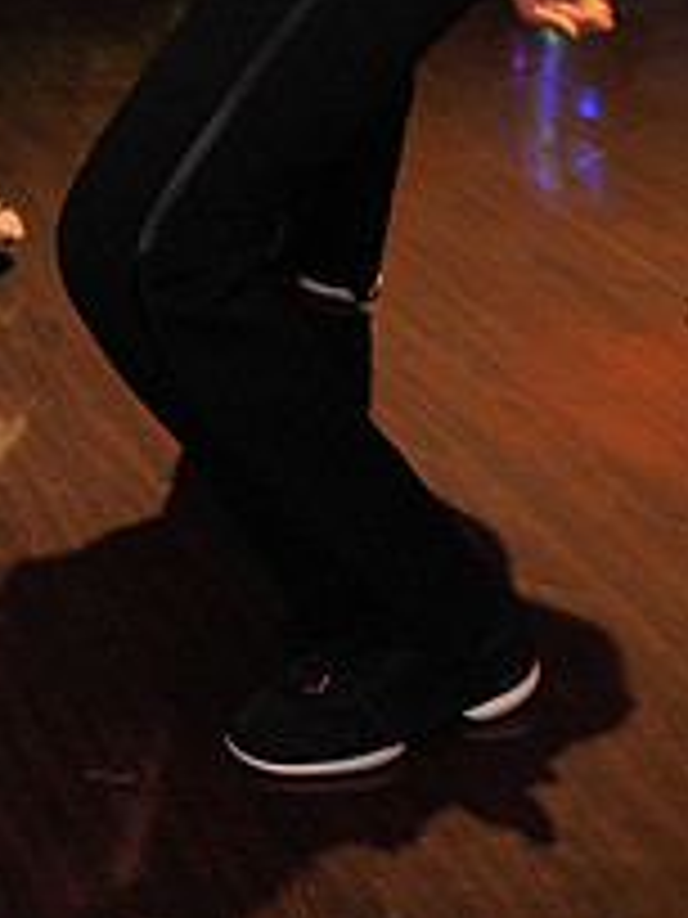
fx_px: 2465
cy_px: -378
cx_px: 2
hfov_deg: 15.6
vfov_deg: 19.0
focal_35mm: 93
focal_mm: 34
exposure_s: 1/200
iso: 4000
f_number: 4
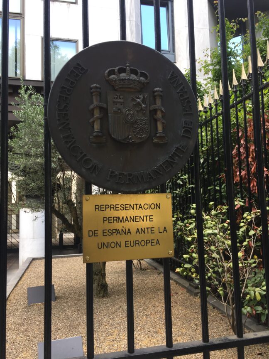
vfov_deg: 61.7
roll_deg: +1.9
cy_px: 180
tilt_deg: +5.4
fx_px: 300
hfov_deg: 48.2
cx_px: 134
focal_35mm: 29
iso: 40
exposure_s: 1/100
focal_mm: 4.15
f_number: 2.2
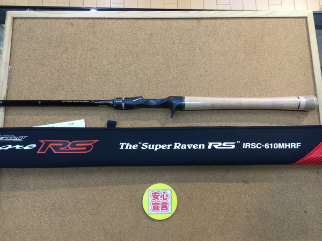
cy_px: 120
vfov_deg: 45.4
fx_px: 288
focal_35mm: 31
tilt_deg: -79.0
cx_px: 161
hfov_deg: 58.4
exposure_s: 1/30
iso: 40
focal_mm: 3.3
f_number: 2.4
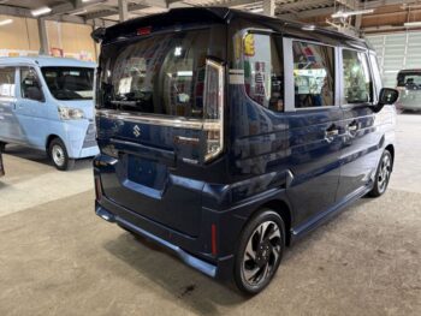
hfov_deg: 67.3
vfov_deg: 53.1
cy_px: 158
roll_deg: +1.1
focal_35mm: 26
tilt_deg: -13.3
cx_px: 210
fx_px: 316
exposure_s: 1/50
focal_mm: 5.96
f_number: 1.6
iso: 320
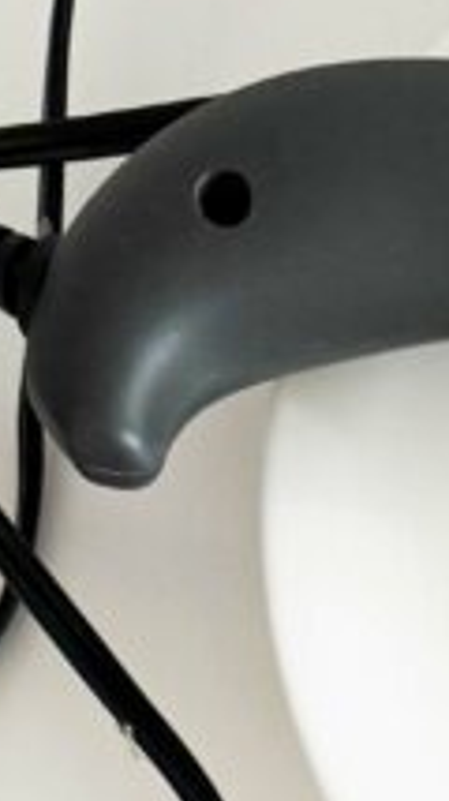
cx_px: 1197
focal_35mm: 125
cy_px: 1654
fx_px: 2652
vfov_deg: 14.1
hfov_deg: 8.5
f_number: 1.78
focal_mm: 6.76
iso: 250
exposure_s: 1/60
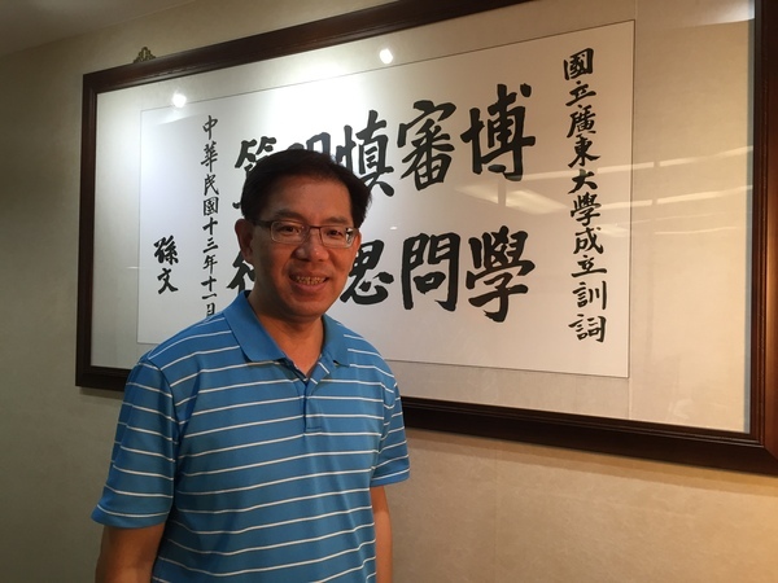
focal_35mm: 29
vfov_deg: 48.2
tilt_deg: +1.3
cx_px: 389
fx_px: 652
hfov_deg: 61.7
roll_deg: -1.9
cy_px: 292
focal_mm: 4.15
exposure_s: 1/30
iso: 40
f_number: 2.2
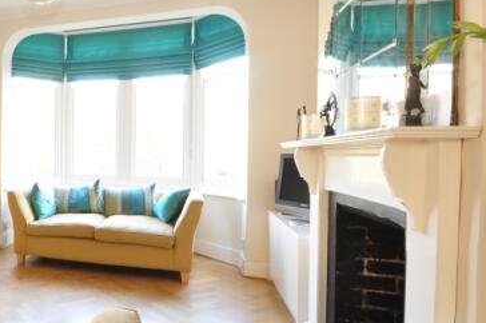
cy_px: 144
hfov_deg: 58.0
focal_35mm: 27
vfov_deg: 47.8
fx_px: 364
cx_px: 51
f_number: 11
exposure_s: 1.3
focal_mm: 10
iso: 200
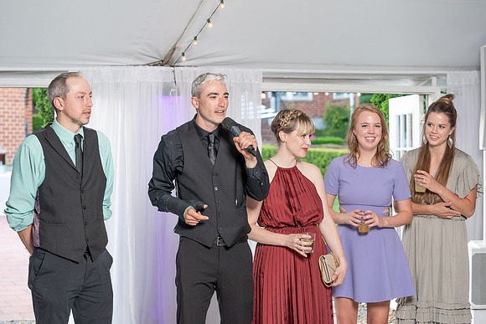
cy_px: 170
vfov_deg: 18.2
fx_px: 1009
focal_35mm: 75
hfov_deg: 27.1
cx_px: 231
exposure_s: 1/200
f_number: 4
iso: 800
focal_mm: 70
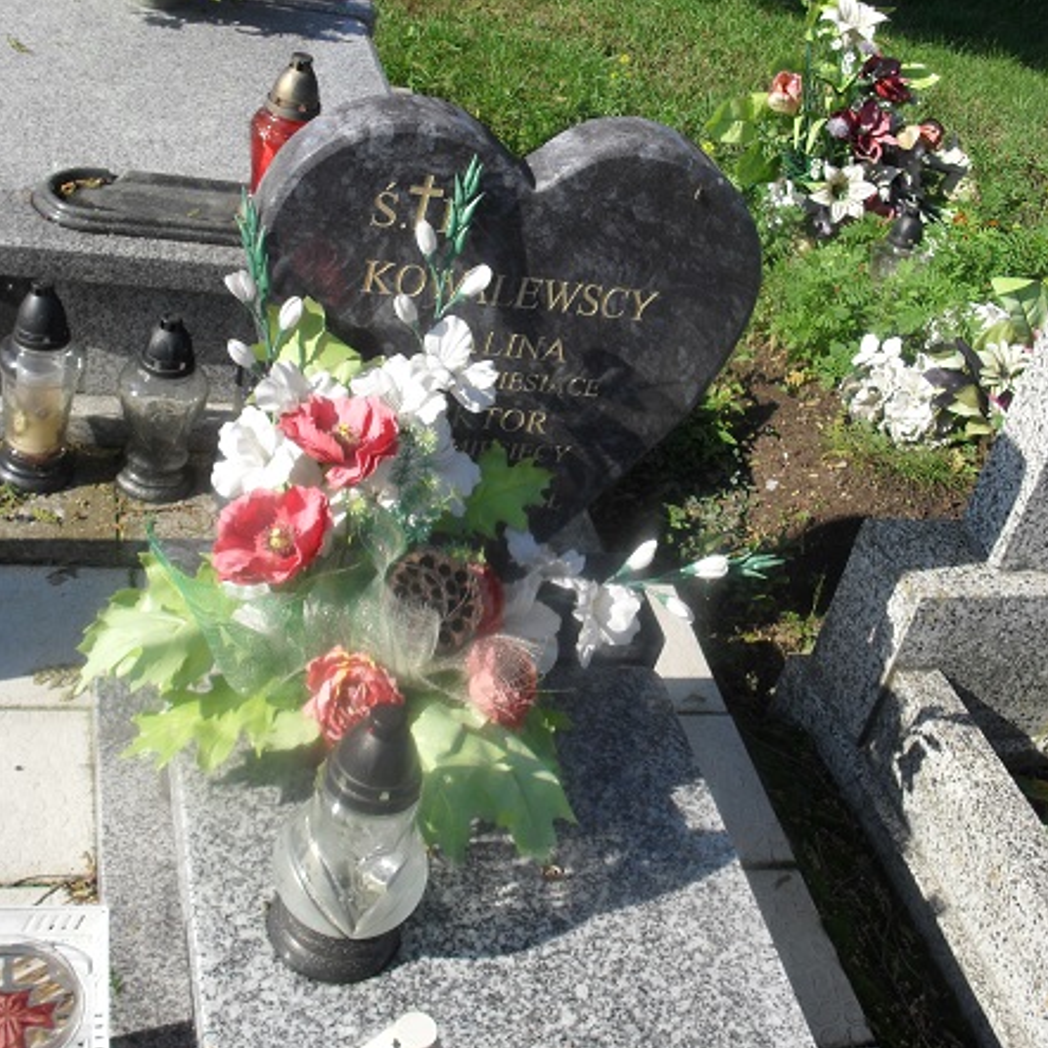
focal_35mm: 42
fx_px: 1439
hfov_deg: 40.0
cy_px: 552
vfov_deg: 40.0
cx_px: 529
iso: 100
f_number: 8.4
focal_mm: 6.3
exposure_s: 1/180
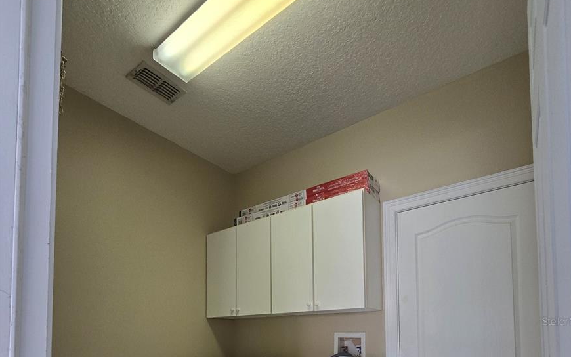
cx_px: 293
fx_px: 296
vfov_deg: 54.3
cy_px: 321
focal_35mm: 19
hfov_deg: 88.0
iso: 100
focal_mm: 2.2
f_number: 2.2
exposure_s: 1/120
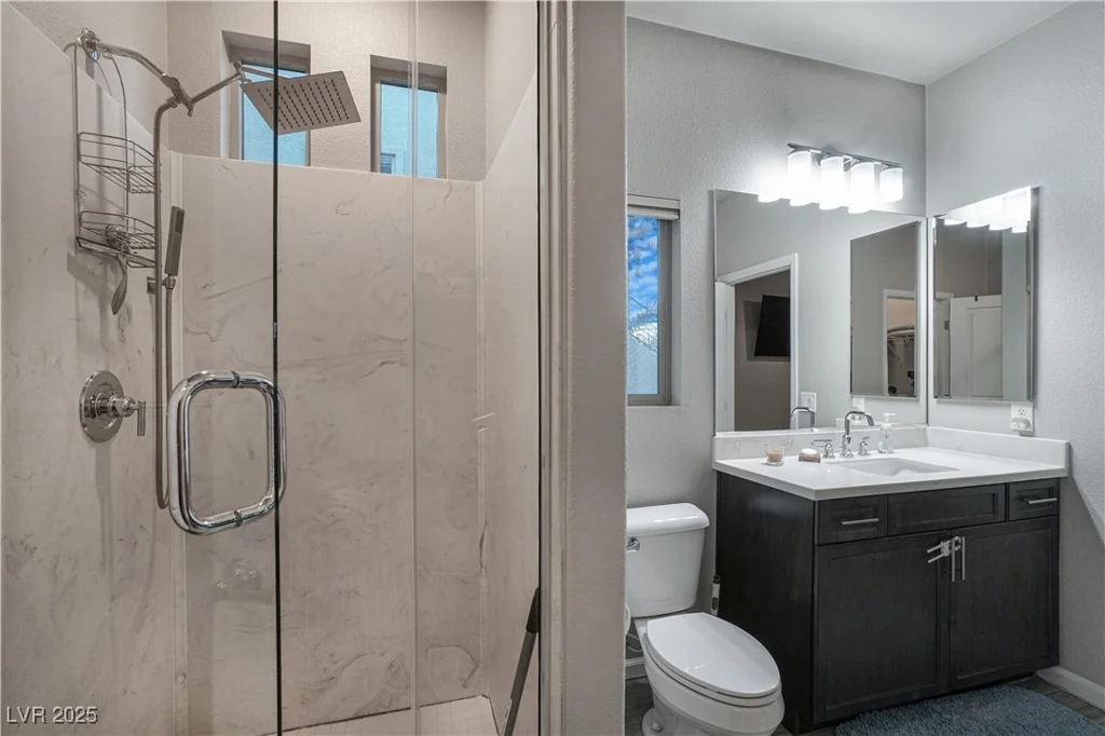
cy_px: 368
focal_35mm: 15
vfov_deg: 77.3
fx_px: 460
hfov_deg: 100.4
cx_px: 552
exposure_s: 1/15
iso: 400
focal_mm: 10
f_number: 8
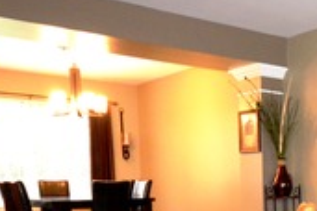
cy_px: 221
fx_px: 493
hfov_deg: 32.3
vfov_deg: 23.0
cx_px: 330
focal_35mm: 56
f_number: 4
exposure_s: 1/60
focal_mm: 10
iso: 3200
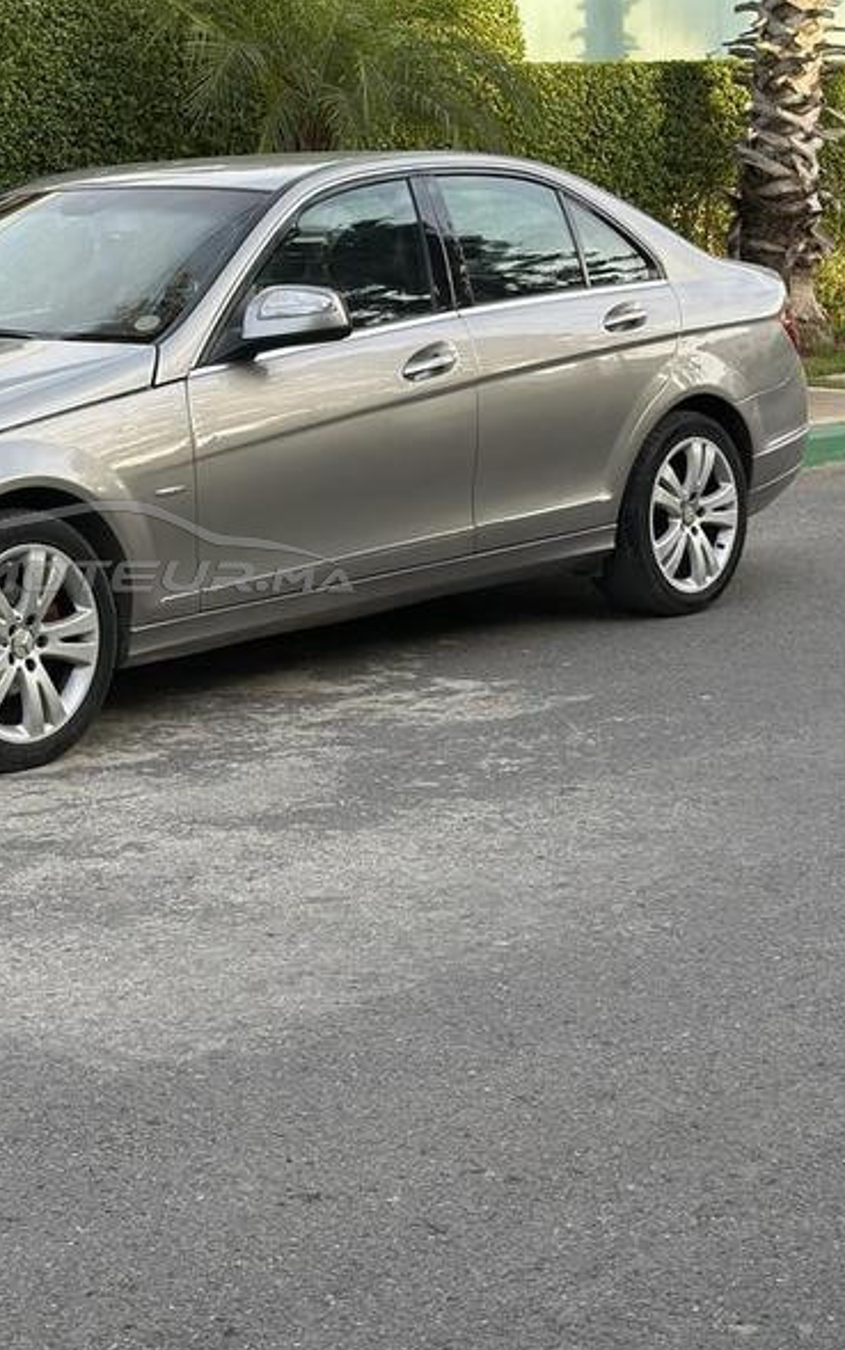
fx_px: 2762
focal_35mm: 75
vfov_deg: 27.4
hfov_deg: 17.2
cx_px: 151
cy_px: 546
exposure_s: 1/441
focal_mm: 6.86
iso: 80
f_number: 1.78
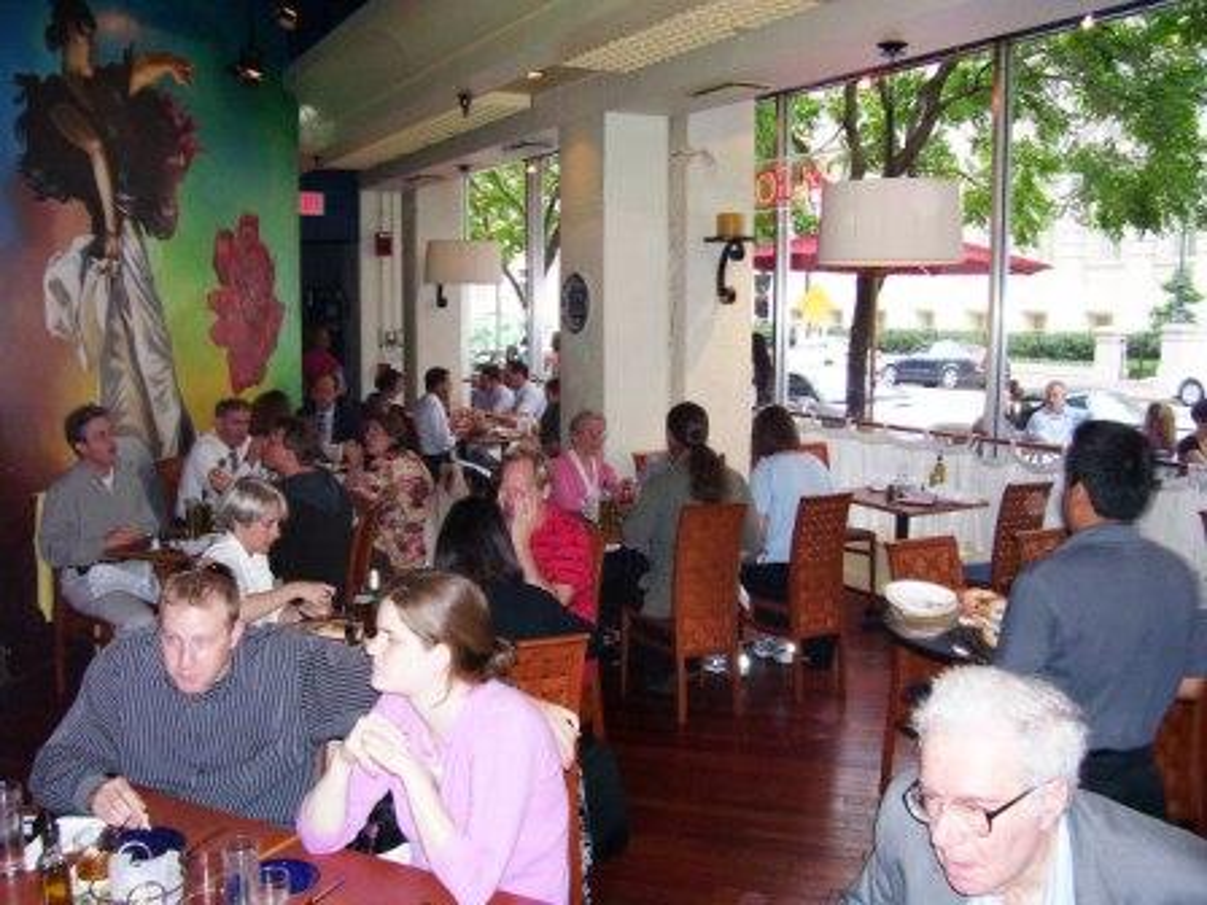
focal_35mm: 34
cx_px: 604
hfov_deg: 54.0
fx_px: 1186
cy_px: 452
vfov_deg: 41.8
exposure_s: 1/60
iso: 125
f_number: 2.7
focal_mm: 5.6
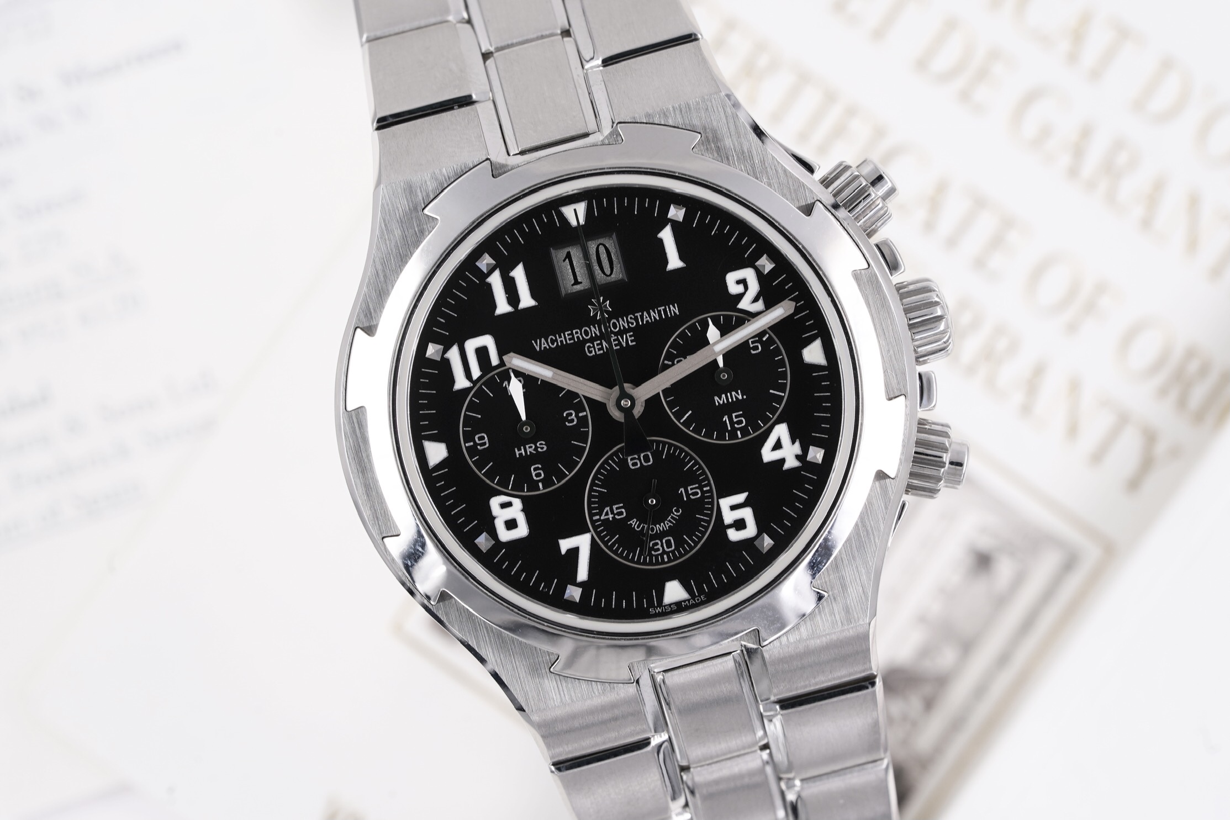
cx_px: 615
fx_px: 3075
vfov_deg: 15.2
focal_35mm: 90
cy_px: 410
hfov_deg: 22.6
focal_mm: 90
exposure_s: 1/30
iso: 160
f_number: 10
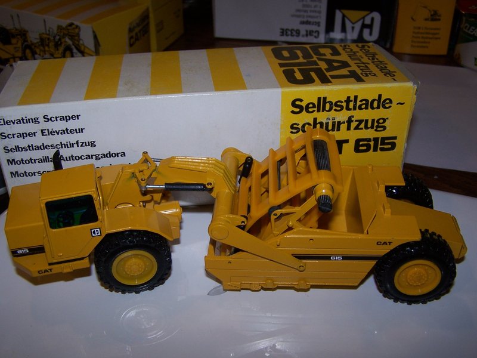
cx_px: 238
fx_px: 524
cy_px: 179
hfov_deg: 49.0
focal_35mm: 38
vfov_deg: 37.7
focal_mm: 6.3
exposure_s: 1/60
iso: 80
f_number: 2.8
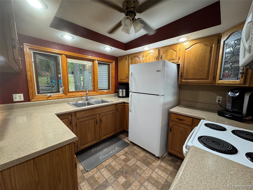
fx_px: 102
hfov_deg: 102.1
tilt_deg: -8.8
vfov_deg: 85.7
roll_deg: -1.6
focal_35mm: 14
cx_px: 126
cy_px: 95
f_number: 2.2
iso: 200
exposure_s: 1/60
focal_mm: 2.22
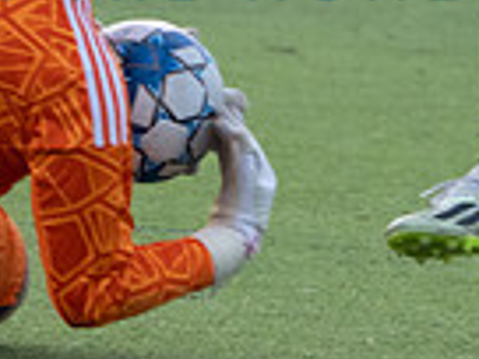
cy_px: -181
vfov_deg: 1.2
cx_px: 1035
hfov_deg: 1.7
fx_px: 16564
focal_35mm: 1197
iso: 1600
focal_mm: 177
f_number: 5.6
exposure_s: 1/1250
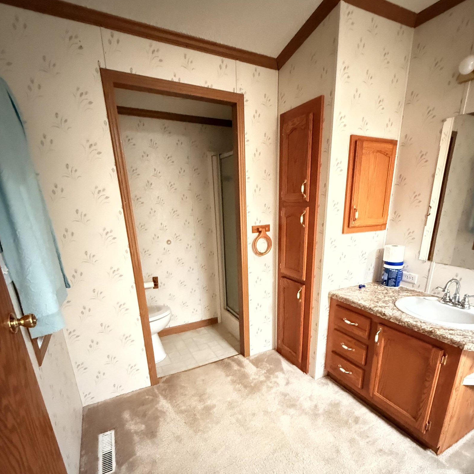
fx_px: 279
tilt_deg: -18.6
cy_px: 297
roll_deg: -1.0
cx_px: 256
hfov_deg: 80.6
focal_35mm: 18
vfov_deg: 79.2
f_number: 2.2
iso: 2000
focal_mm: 2.22
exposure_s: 1/30
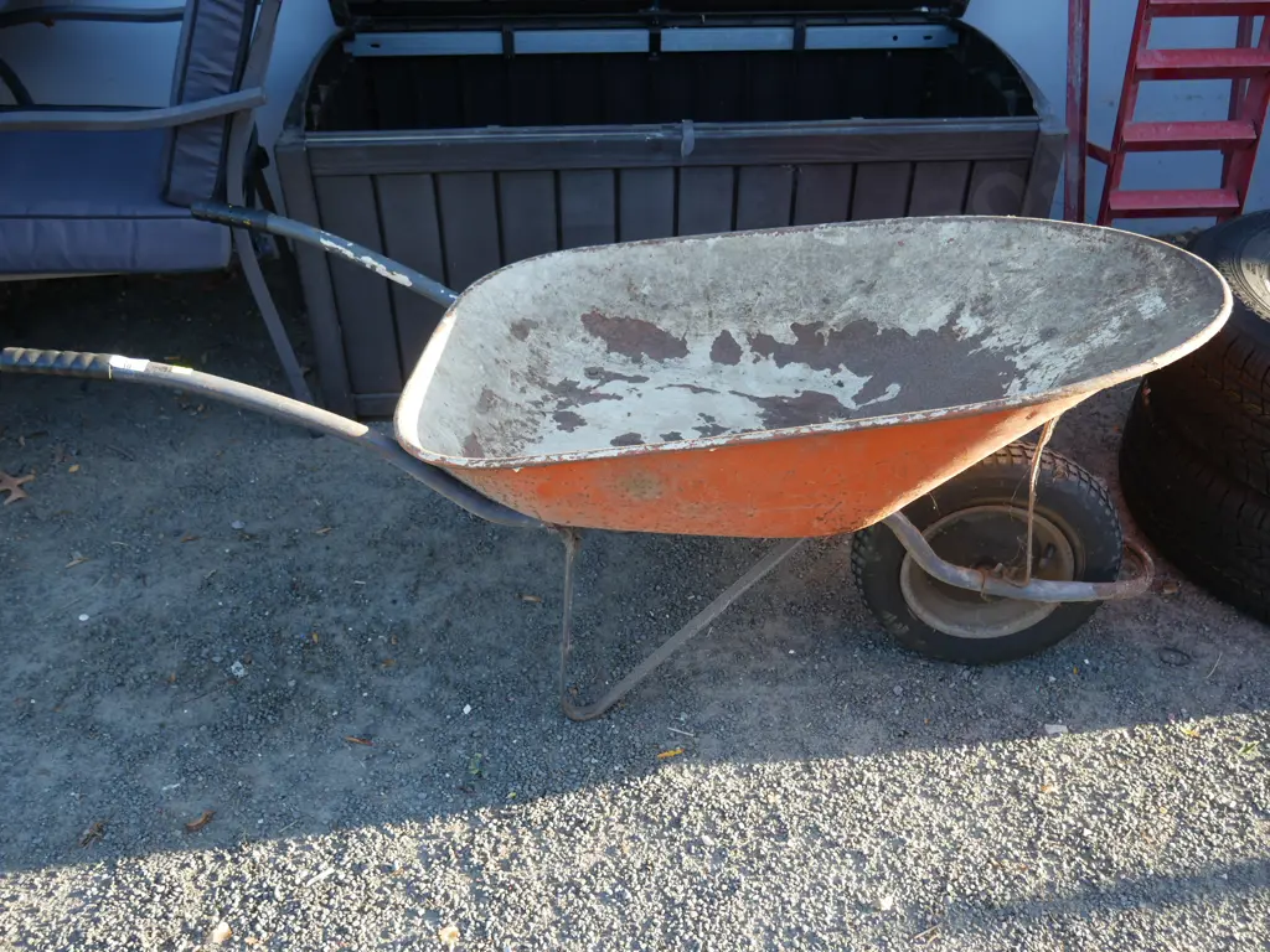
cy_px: 476
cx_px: 635
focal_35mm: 30
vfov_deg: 46.8
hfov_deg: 60.0
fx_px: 1101
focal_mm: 15
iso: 200
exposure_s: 1/125
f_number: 3.6
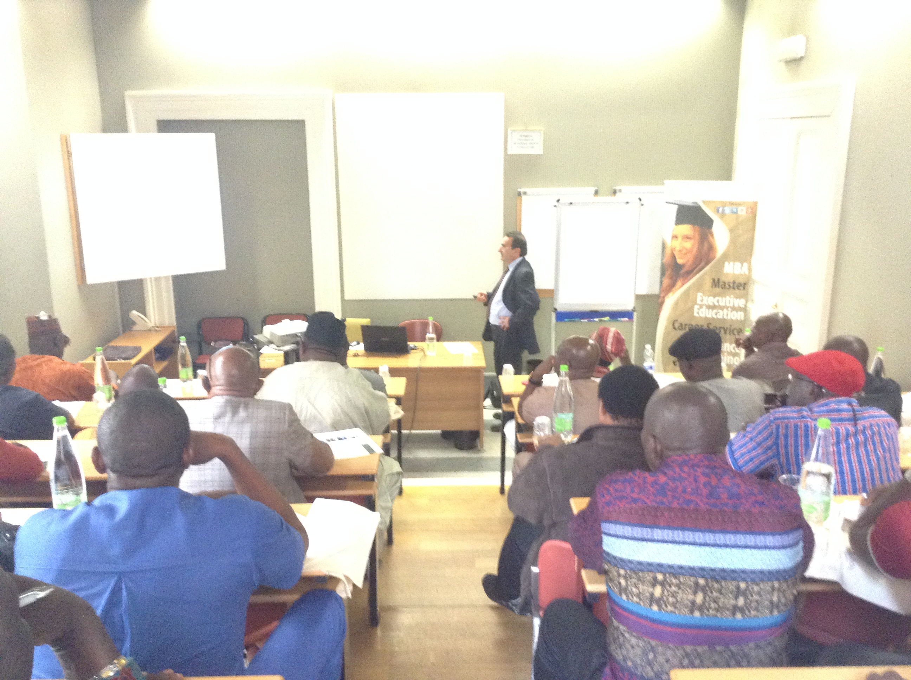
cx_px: 456
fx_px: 867
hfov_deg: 55.4
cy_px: 340
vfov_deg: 42.8
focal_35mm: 33
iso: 250
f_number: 2.4
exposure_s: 1/17
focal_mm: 3.3
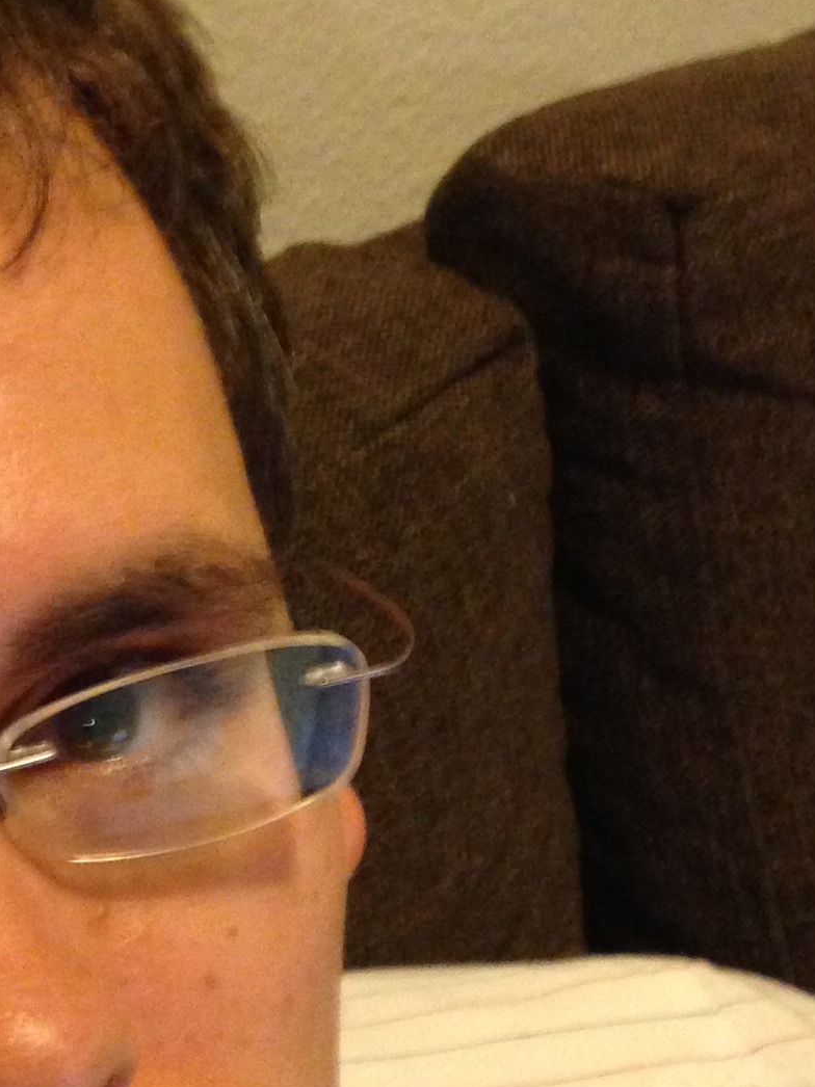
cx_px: 389
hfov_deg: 14.4
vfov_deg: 18.6
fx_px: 3235
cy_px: 1060
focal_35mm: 103
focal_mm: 4.13
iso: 400
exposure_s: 1/20
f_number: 2.4
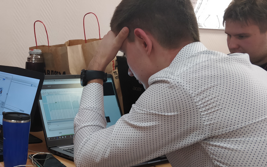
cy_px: 85
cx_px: 19
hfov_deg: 36.7
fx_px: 371
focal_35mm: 51
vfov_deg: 25.3
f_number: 1.7
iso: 320
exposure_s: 1/50
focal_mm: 4.1
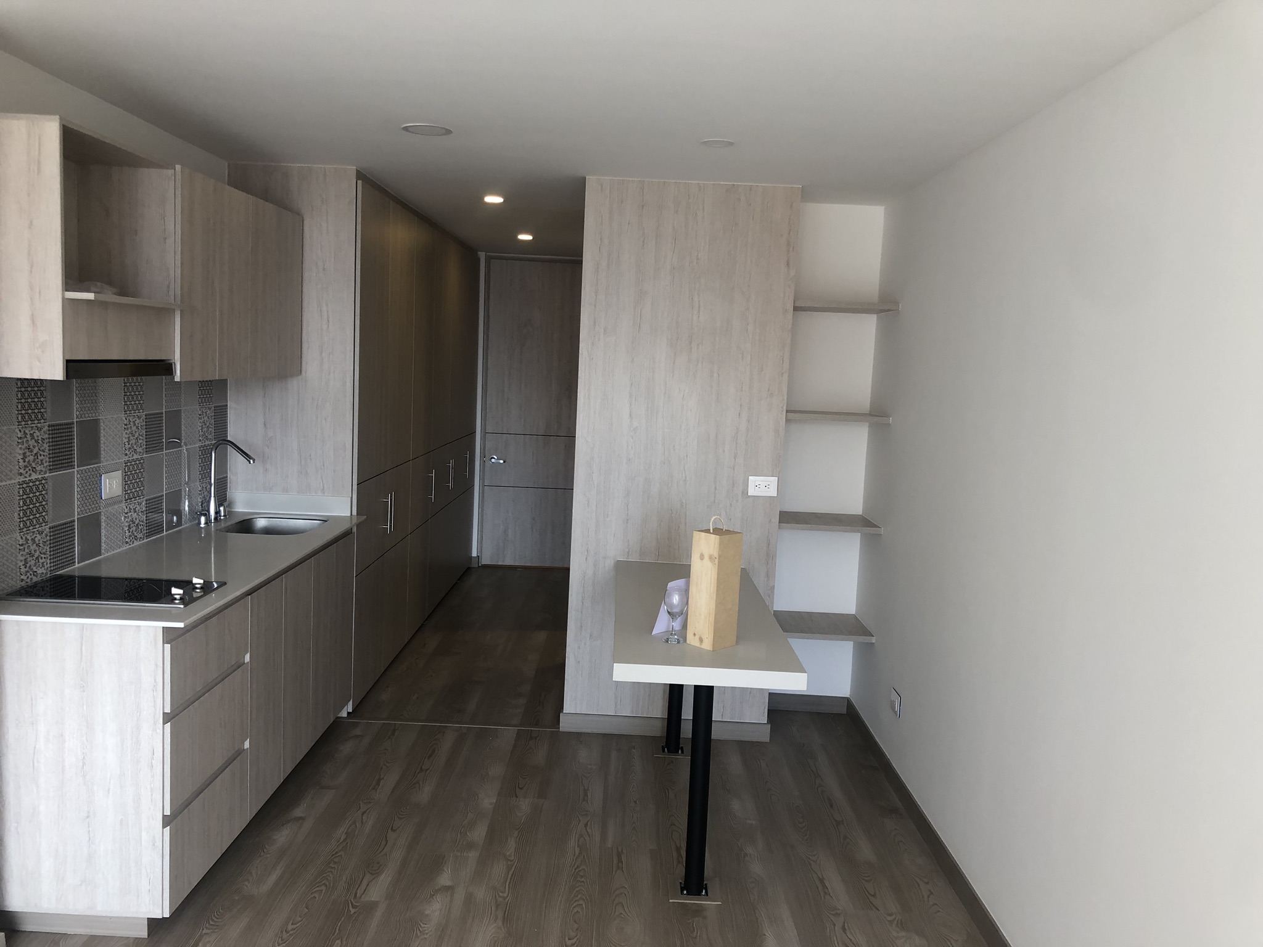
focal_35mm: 28
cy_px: 474
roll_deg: -3.0
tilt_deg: -6.3
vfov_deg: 49.7
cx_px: 632
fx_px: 1022
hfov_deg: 63.4
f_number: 1.8
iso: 20
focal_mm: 3.99
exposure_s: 1/40
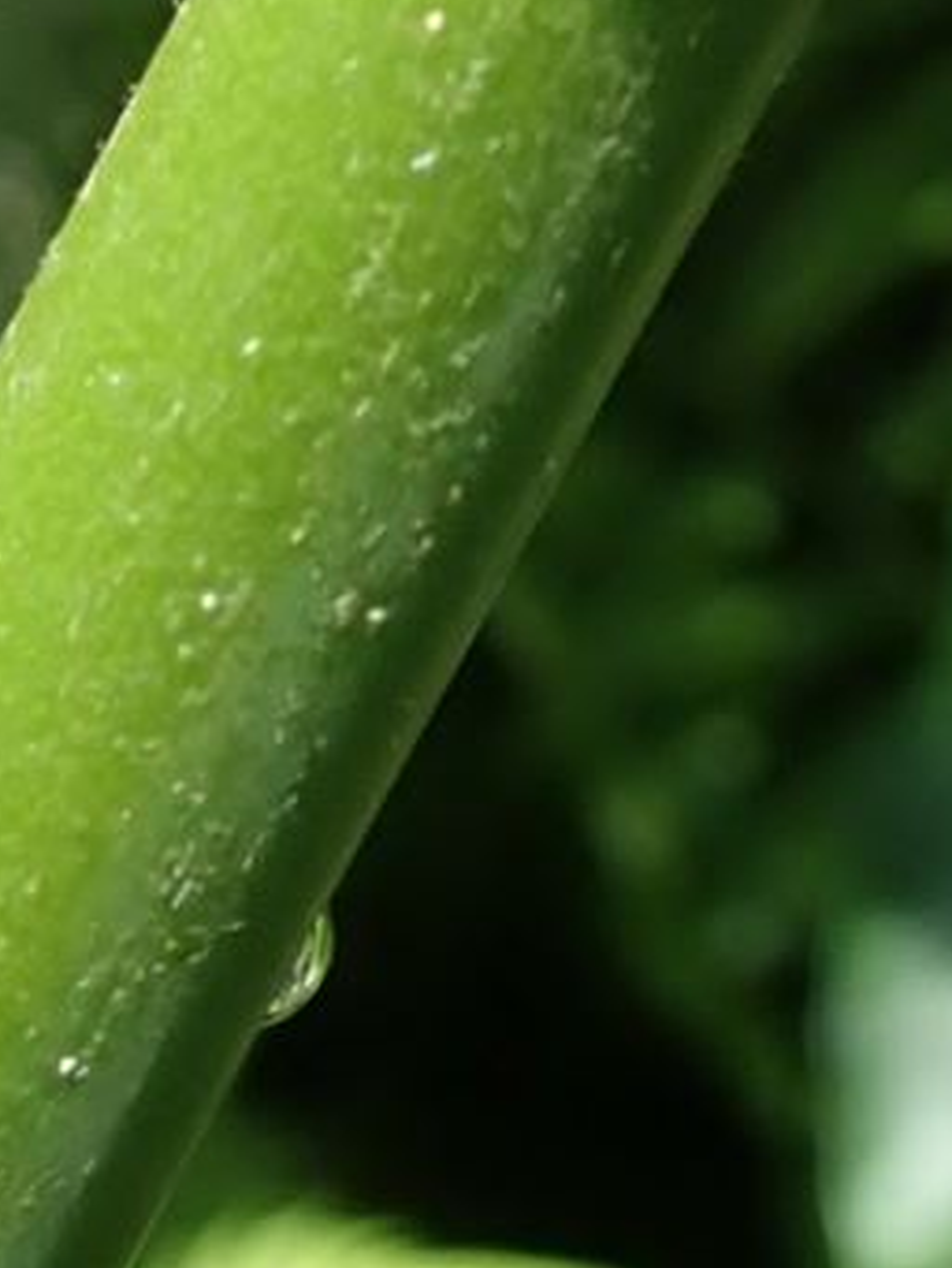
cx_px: -1703
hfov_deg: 7.6
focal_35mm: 176
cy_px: -1011
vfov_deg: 10.6
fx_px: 6450
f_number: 3.2
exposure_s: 1/320
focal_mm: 5.5
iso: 100
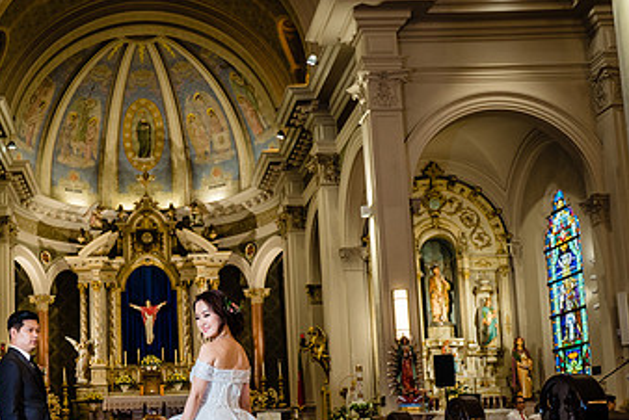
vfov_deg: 27.5
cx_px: 114
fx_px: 839
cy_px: 341
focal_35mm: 48
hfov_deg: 39.3
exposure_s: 1/160
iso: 1250
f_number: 4
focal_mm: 28
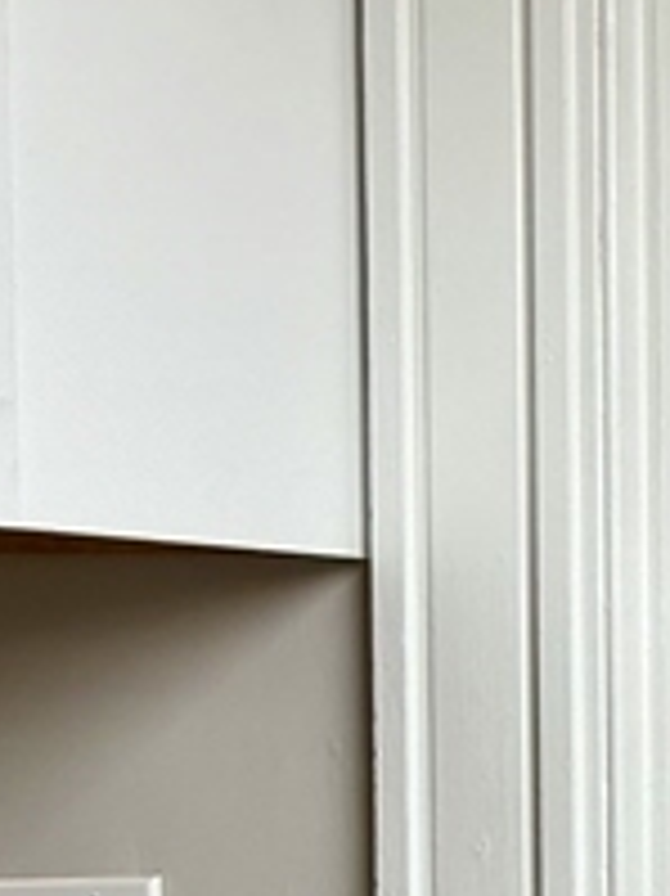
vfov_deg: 34.7
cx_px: 1214
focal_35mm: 54
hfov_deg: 19.7
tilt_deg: -0.8
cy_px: 693
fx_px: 1395
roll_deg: +0.0
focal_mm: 2.22
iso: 100
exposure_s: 1/120
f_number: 2.2
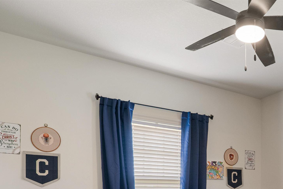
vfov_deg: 34.4
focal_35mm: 34
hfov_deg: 49.6
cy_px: 201
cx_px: 256
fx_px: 267
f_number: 5.6
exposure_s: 1/8
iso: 1250
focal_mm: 16
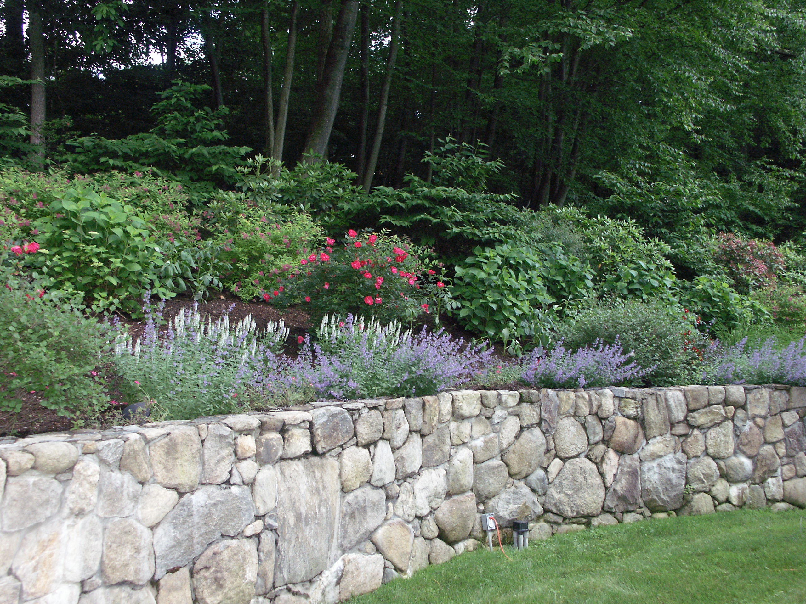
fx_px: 838
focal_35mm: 36
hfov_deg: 51.4
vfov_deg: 39.7
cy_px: 302
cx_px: 403
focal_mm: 9.35
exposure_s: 1/180
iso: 200
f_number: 2.8
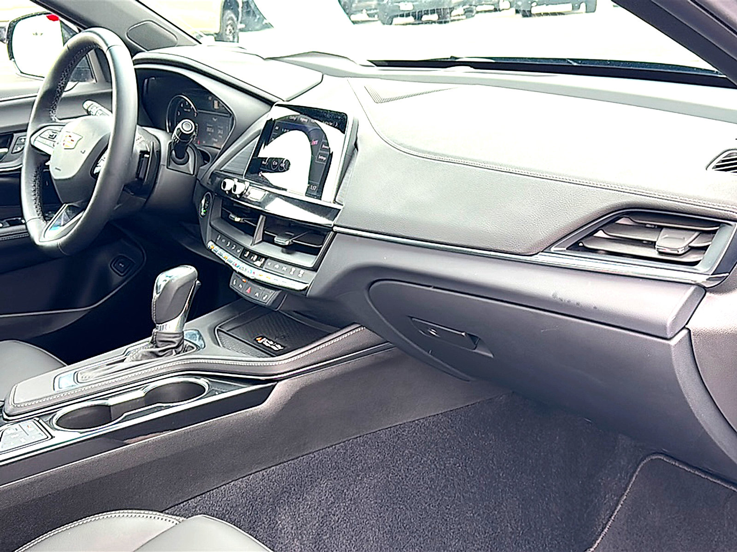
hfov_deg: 51.4
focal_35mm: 36
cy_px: 276
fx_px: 766
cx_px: 368
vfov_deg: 39.7
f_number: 1.78
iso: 64
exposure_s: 1/149
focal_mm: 6.86
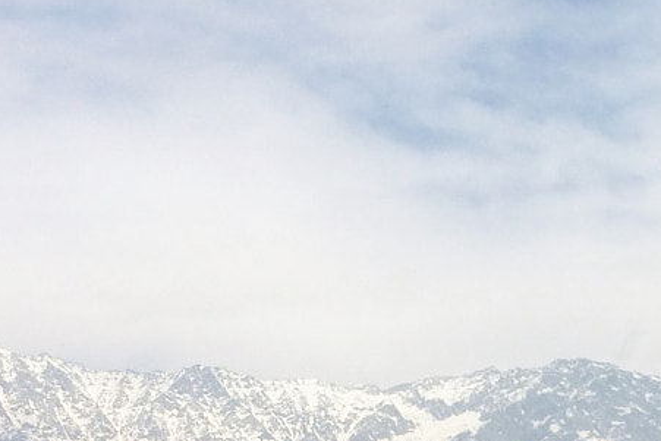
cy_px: 451
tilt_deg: +12.8
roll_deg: +1.3
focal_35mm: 107
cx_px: 580
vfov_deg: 12.6
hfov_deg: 18.8
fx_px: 1965
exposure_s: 1/4566
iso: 32
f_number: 2.2
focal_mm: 4.15
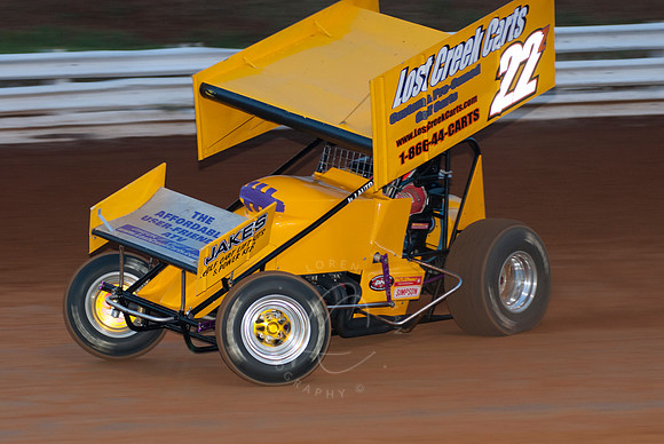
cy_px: 222
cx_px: 332
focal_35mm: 142
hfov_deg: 14.4
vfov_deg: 9.7
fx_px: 2631
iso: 250
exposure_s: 1/320
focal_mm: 95
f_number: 3.5
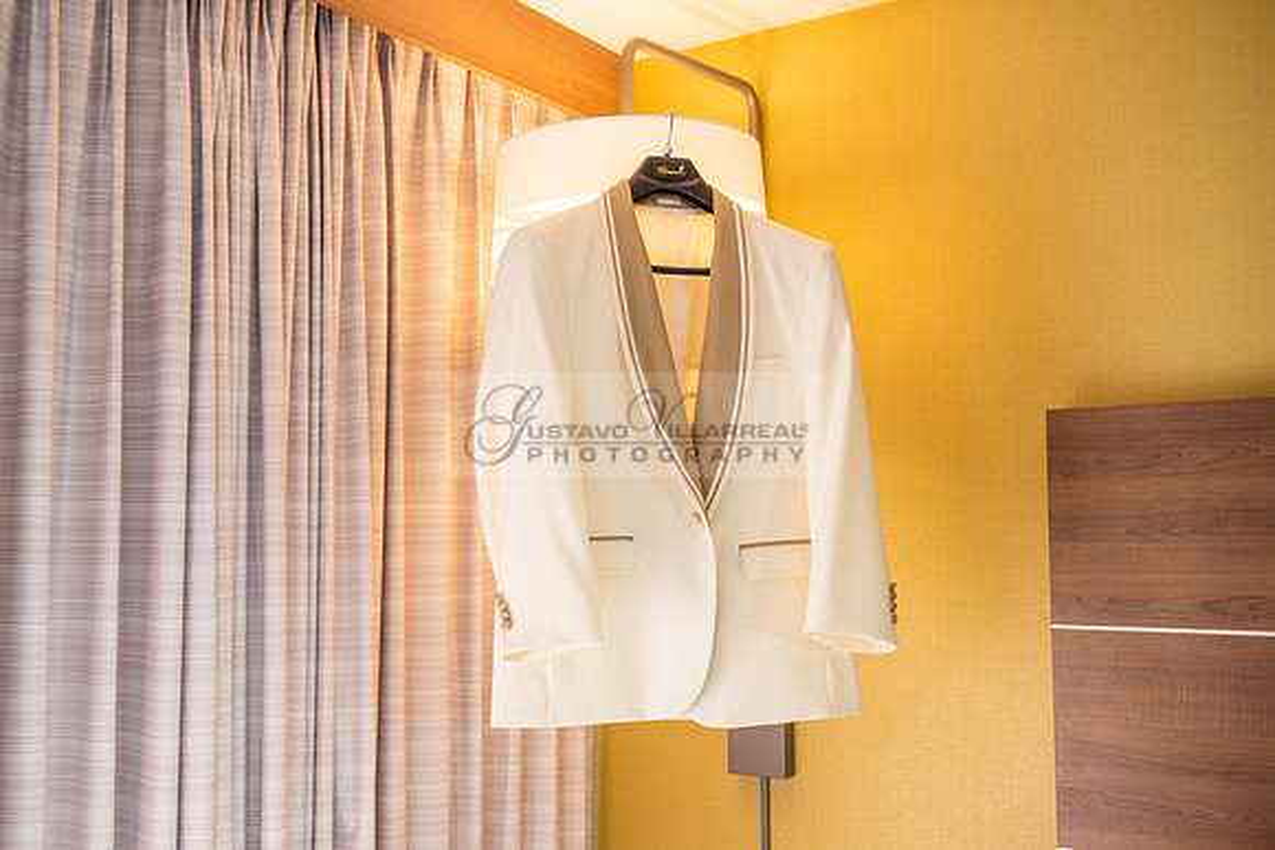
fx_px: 1401
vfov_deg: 33.8
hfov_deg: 48.9
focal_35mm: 40
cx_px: 573
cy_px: 447
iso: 500
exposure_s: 1/250
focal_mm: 35
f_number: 3.5
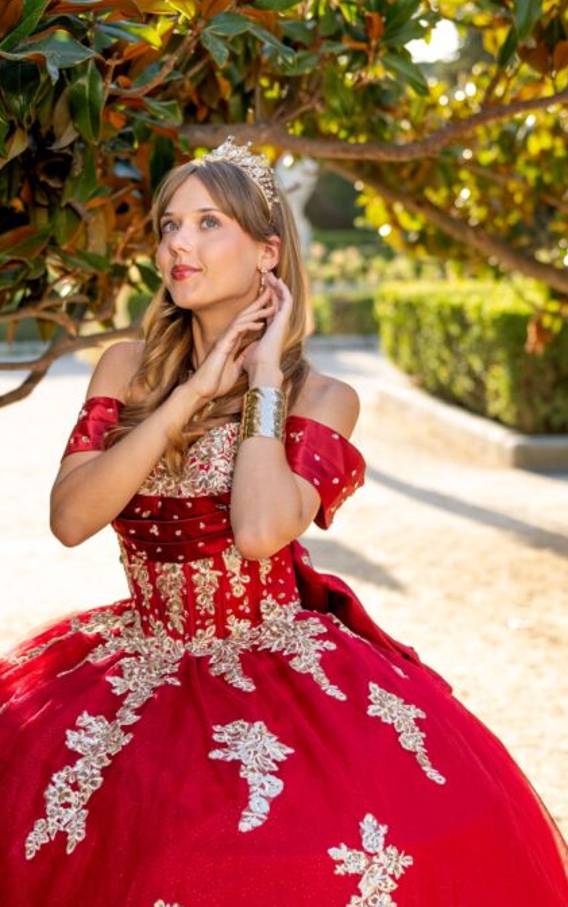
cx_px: 256
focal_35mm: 76
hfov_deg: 17.2
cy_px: 455
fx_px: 1881
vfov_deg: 27.1
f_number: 2.8
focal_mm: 49
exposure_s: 1/200
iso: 160
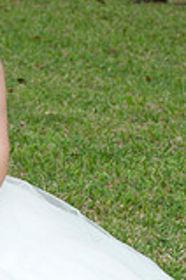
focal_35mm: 295
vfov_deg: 7.0
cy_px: 187
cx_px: -71
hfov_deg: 4.6
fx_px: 2296
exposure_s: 1/125
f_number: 6.3
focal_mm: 105
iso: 320
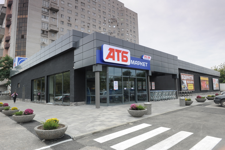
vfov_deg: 53.1
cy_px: 75
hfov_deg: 73.8
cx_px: 112
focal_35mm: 24
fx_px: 150
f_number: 9
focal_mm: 24
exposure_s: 1/80
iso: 400
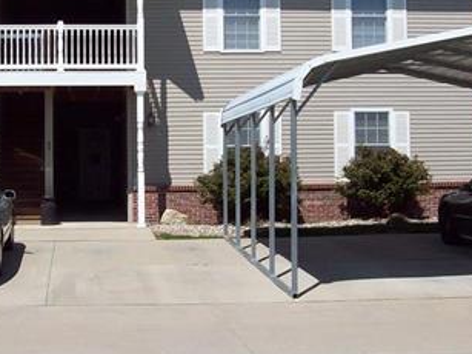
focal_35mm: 75
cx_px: 137
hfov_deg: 25.8
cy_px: 123
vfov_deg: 19.6
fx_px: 1022
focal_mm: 6
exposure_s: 1/863
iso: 80
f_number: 4.8
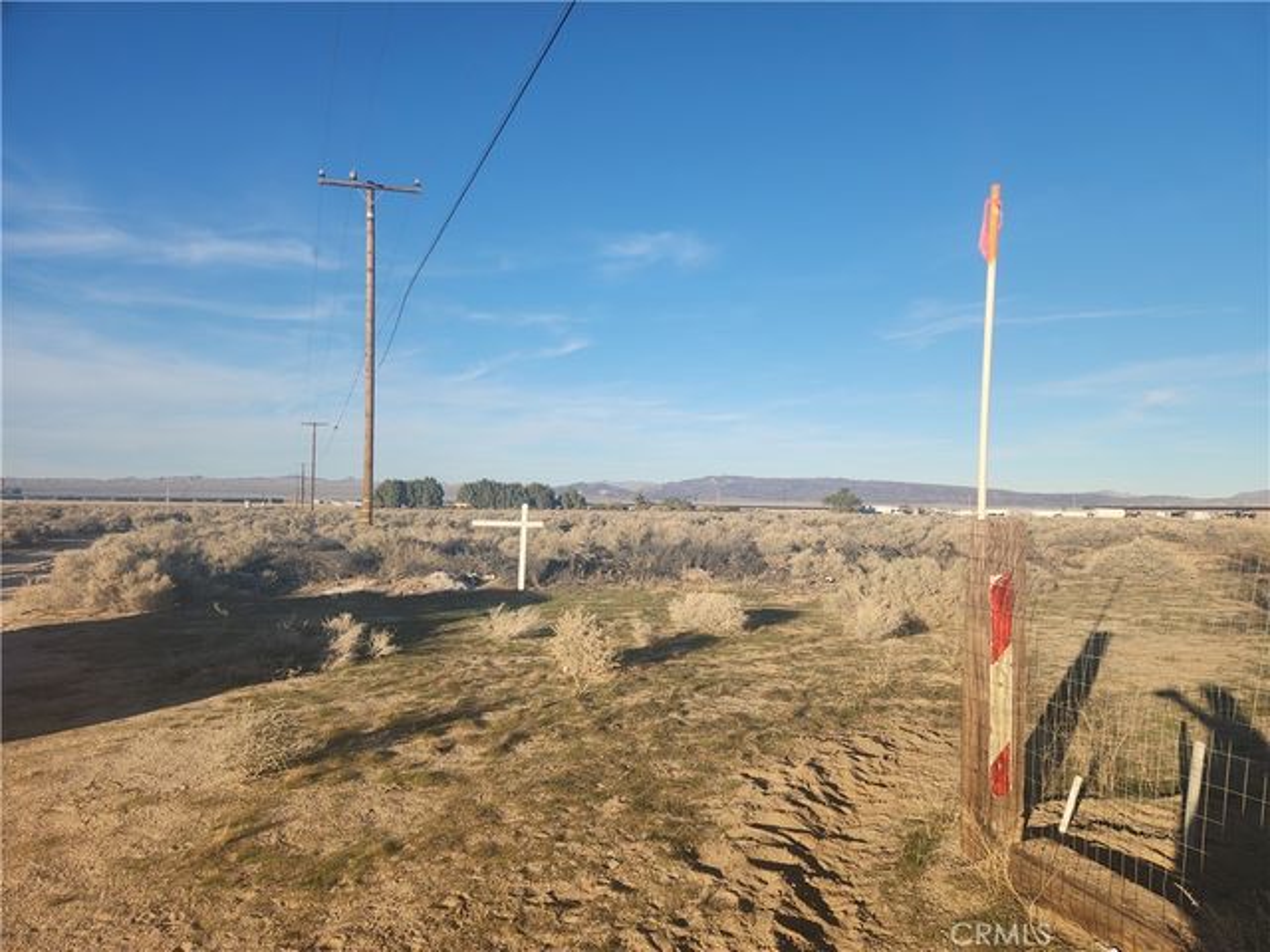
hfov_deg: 73.9
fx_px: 844
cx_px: 635
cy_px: 476
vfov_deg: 58.9
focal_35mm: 23
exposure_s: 1/1372
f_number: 1.8
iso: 20
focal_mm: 5.4
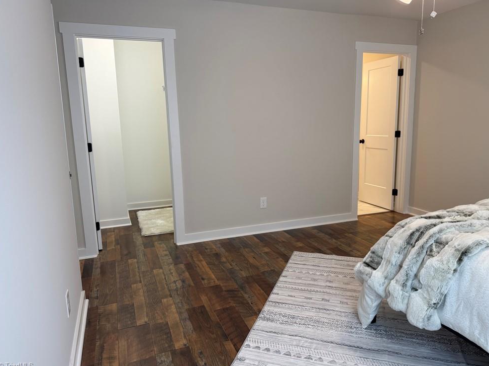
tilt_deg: -9.2
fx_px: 353
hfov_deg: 69.4
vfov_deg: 54.9
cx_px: 252
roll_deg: +1.0
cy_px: 179
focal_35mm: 25
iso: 125
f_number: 1.78
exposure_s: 1/120
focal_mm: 6.76
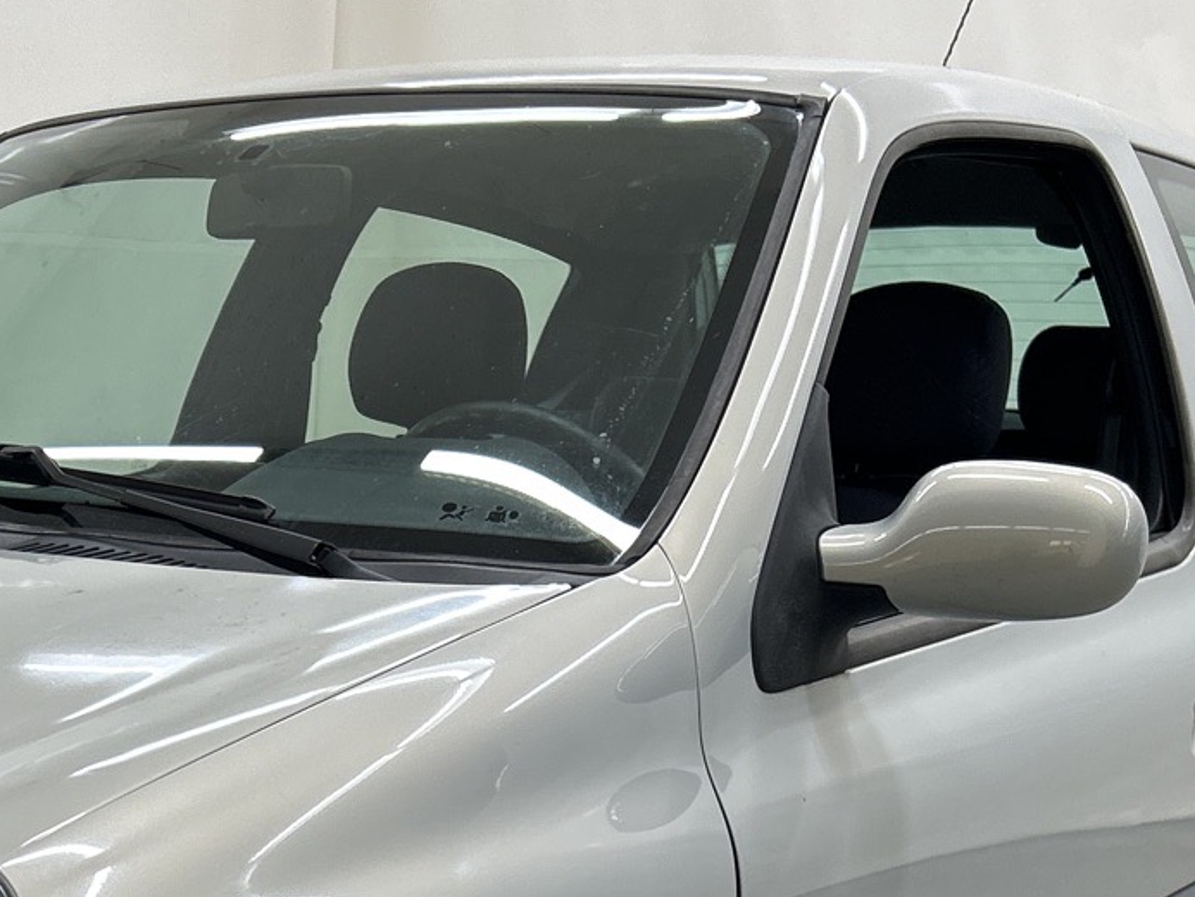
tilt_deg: -17.3
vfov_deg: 19.2
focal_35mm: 72
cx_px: 117
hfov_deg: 26.1
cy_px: 1094
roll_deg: -1.6
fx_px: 2486
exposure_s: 1/100
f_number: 1.5
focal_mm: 5.7
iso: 64
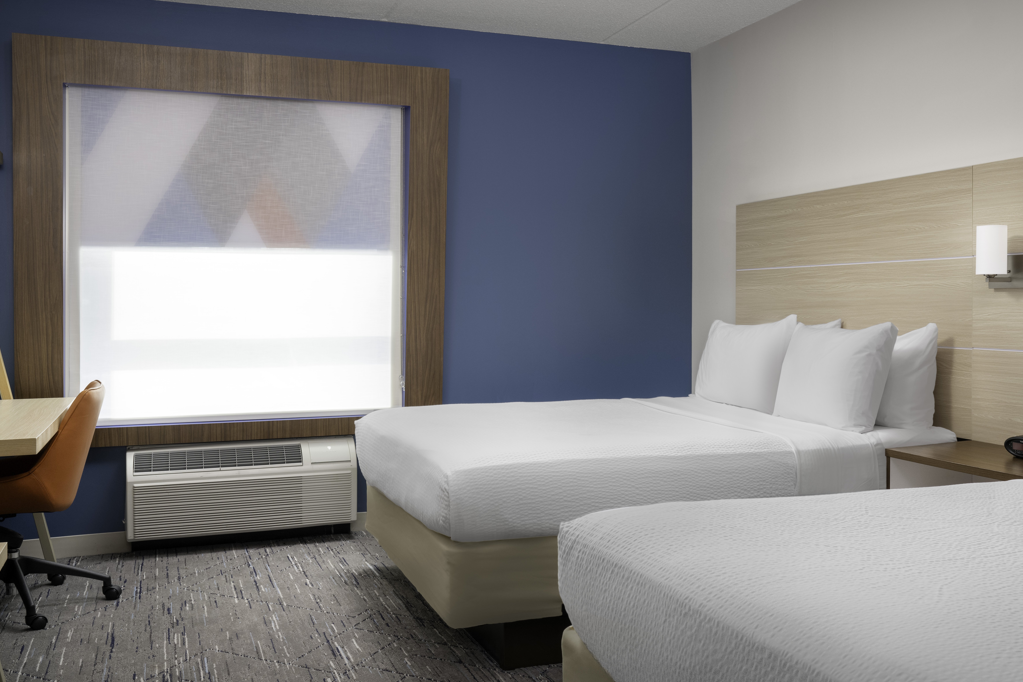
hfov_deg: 54.3
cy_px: 320
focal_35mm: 35
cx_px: 571
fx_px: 995
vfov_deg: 37.8
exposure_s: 1/80
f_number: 11
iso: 400
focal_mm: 30
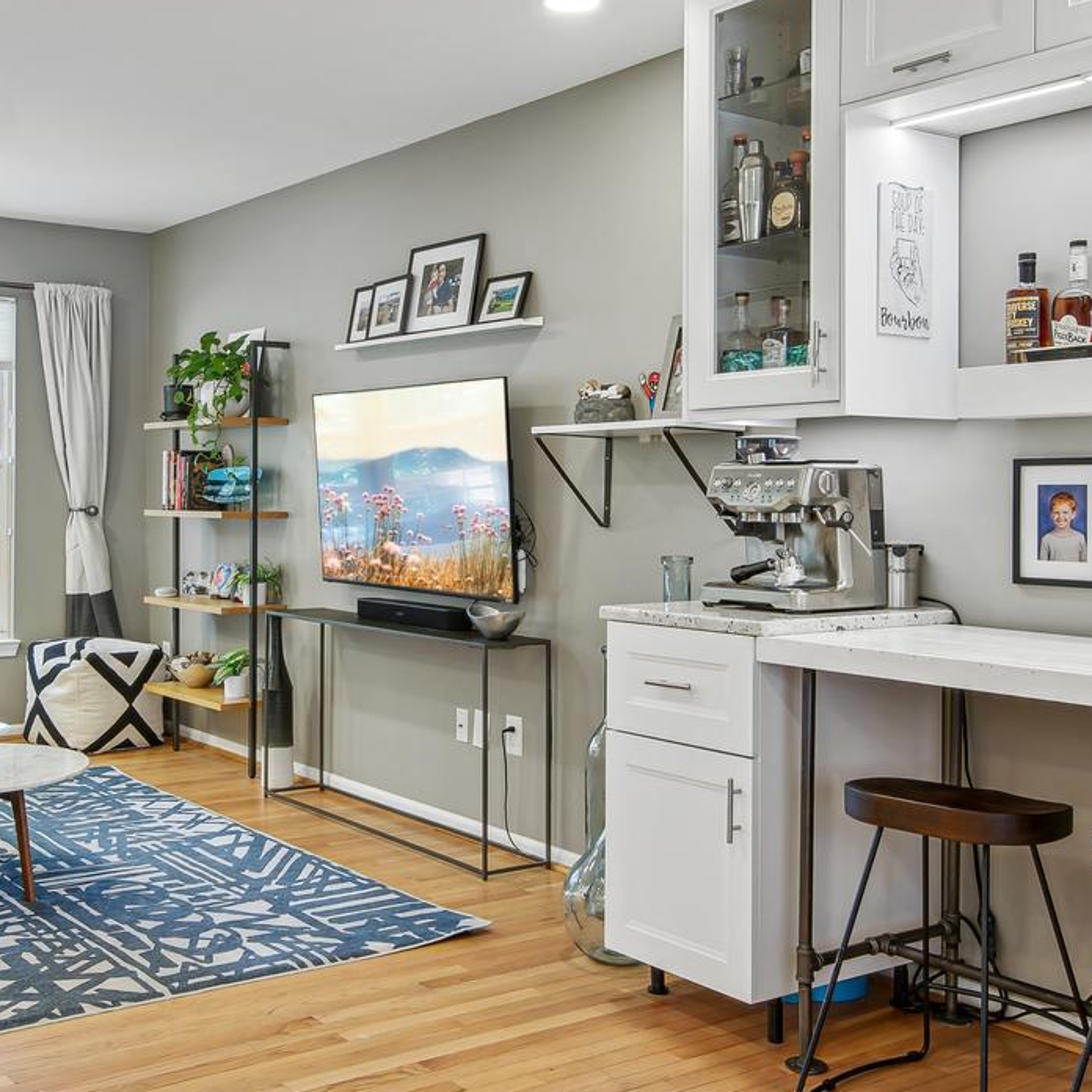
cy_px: 504
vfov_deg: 41.8
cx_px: 438
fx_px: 1428
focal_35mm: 40
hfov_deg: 41.7
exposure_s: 1/8
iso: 200
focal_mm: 16
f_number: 8
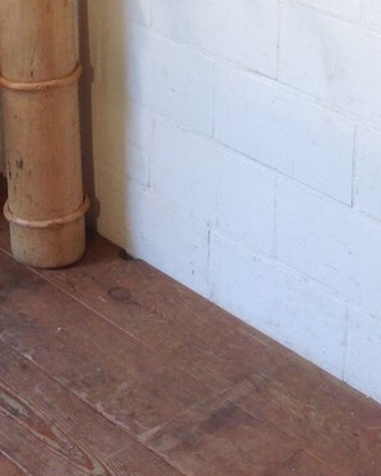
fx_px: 1396
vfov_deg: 17.6
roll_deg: -0.7
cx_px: 173
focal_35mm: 99
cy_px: -213
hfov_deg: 15.5
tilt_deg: -12.5
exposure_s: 1/120
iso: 80
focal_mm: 4.28
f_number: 2.4
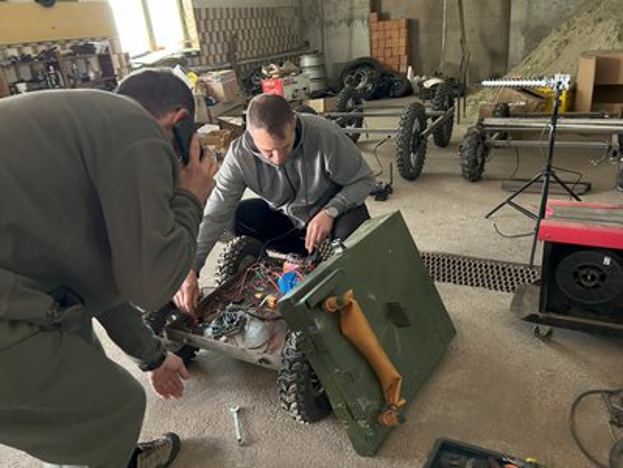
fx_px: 468
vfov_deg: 53.1
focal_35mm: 26
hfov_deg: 67.3
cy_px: 234
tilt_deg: -23.7
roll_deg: +6.2
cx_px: 312
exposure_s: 1/60
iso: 400
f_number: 1.5
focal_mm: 5.7
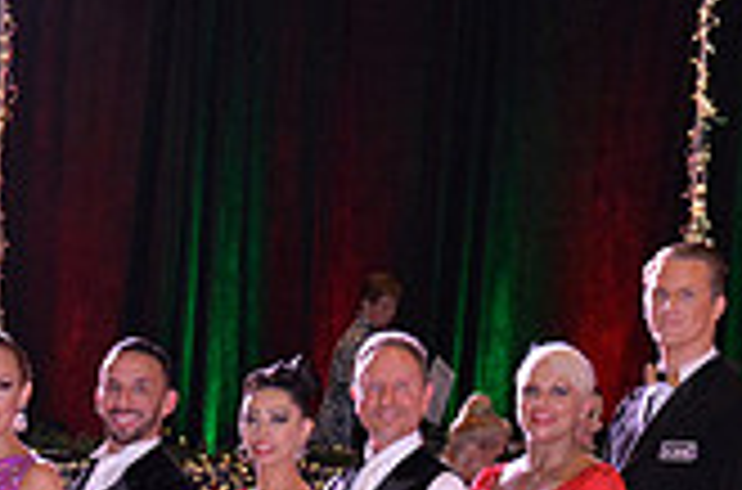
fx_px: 2898
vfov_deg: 9.4
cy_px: 713
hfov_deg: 14.0
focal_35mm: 141
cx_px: -216
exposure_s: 1/250
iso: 2500
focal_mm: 40
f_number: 5.6
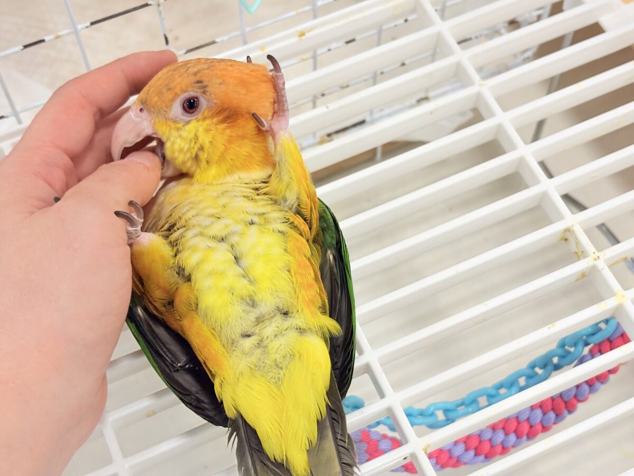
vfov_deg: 28.0
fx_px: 952
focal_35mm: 52
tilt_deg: -59.7
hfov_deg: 36.8
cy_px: 238
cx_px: 317
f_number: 1.6
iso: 100
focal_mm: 5.96
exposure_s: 1/100
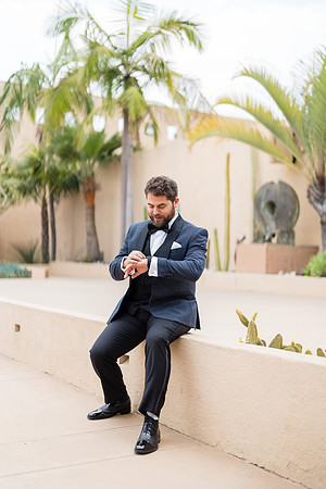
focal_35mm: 50
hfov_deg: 27.0
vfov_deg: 39.6
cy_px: 244
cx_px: 163
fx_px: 679
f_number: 1.2
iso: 200
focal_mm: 50
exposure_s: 1/6400
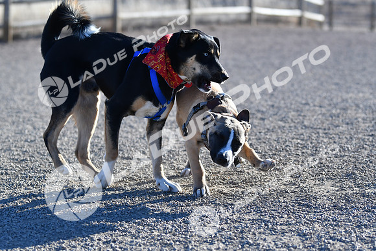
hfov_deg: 19.5
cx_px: 188
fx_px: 1097
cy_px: 126
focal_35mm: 105
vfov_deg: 13.0
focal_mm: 70
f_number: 2.8
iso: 360
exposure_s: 1/4000
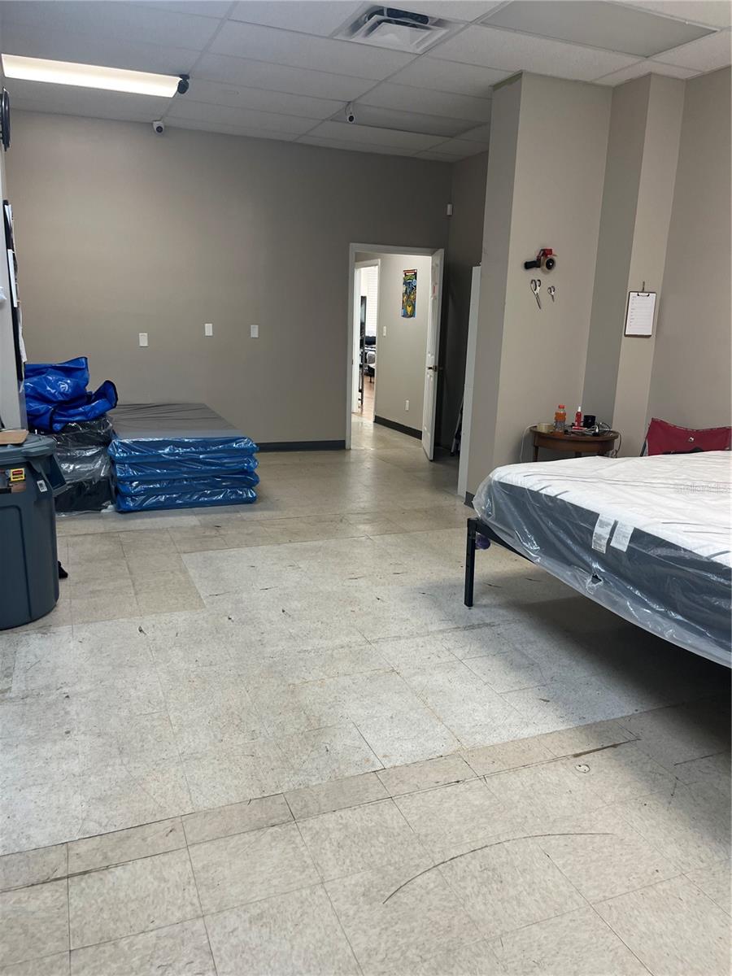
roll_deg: -1.4
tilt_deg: -15.3
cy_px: 488
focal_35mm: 26
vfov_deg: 67.3
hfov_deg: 53.1
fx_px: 733
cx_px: 366
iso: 64
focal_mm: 5.1
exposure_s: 1/60
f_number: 1.6
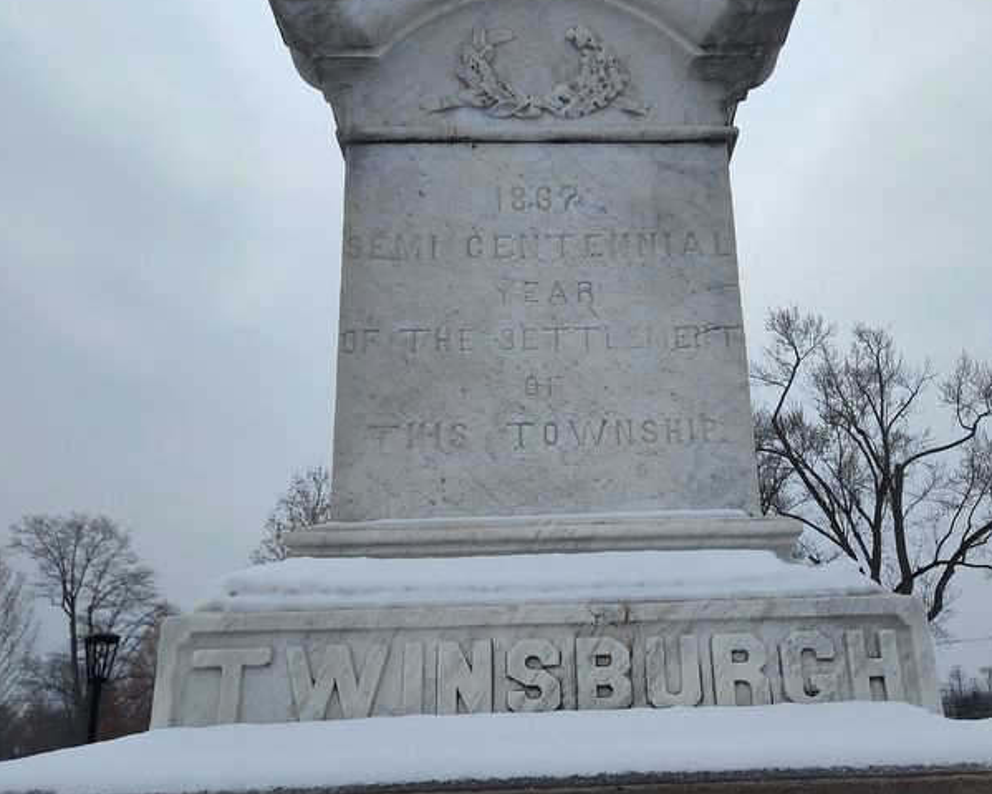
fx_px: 881
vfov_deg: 48.2
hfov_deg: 58.5
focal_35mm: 30
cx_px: 578
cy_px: 472
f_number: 1.8
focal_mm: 5.56
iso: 100
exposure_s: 1/1380
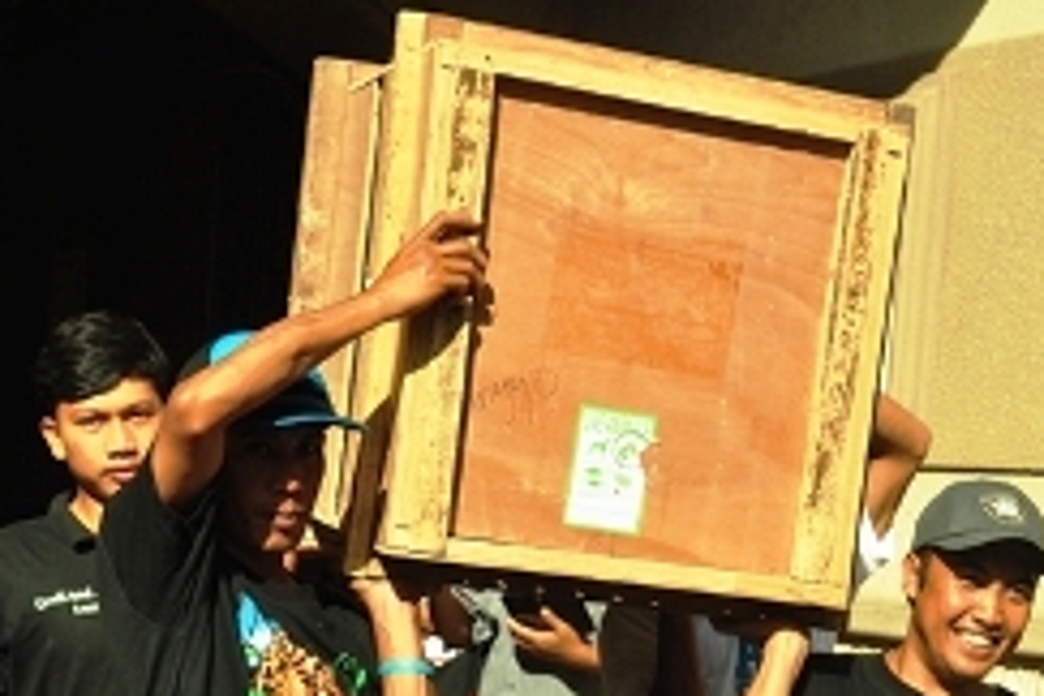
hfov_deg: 22.8
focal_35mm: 89
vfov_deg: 15.2
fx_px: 2581
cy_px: 640
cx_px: 644
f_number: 9
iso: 400
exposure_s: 1/800
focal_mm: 32
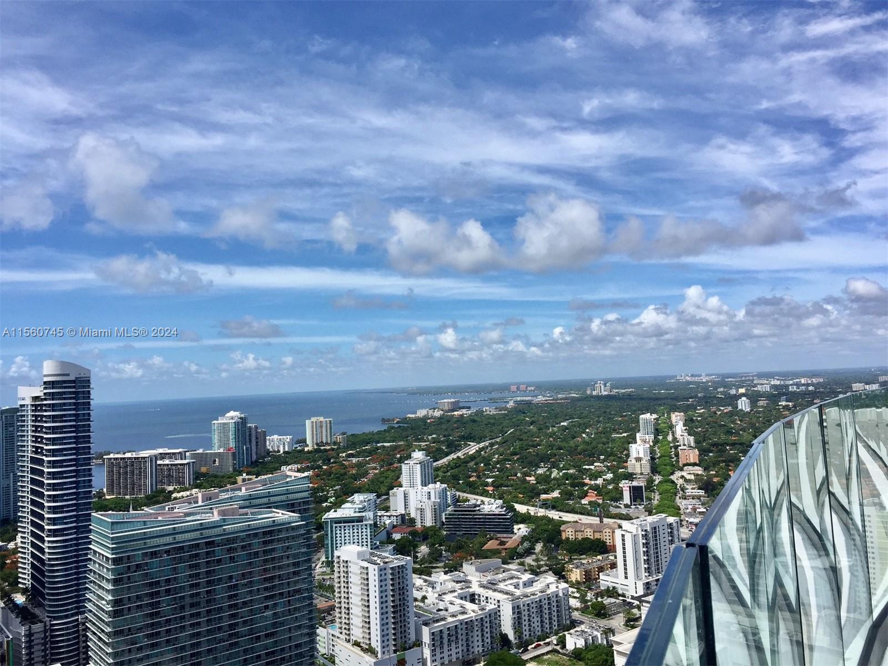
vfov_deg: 48.2
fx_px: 744
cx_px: 444
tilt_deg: +3.6
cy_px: 333
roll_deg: +1.4
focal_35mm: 29
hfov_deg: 61.7
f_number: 2.2
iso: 32
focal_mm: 4.15
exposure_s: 1/2825
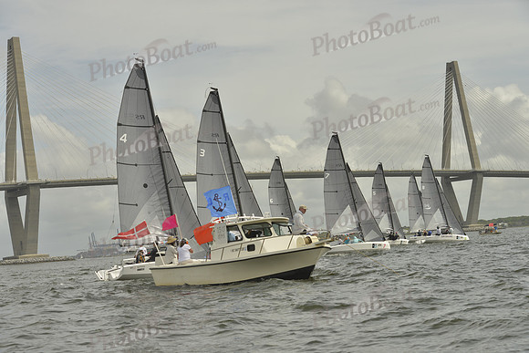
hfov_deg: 28.8
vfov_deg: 19.5
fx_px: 1029
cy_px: 176
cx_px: 264
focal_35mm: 70
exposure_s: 1/1000
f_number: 9
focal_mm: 70
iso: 200
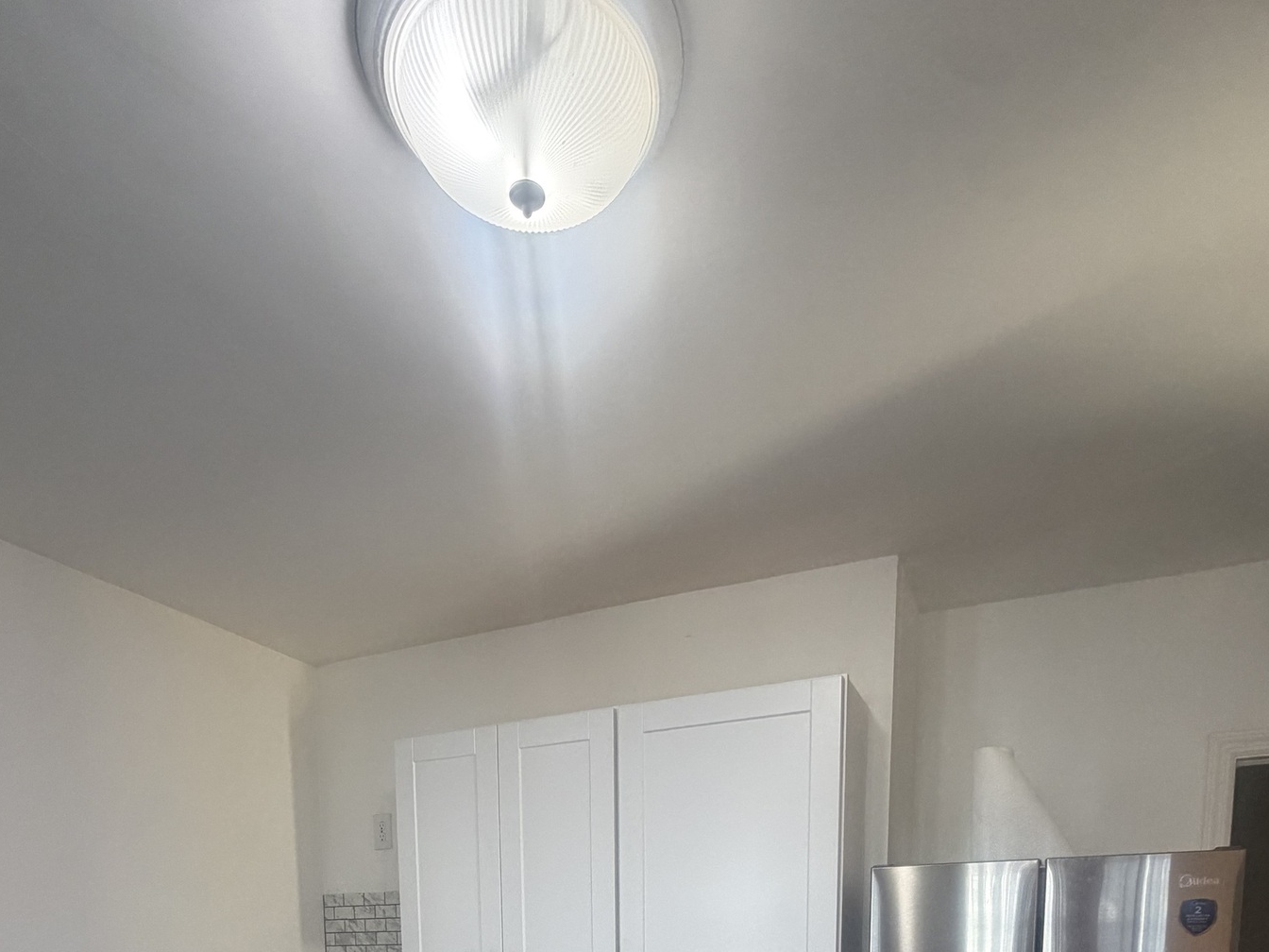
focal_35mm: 24
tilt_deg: -6.2
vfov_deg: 42.8
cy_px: 1073
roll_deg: +0.0
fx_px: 880
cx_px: 637
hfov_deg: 71.6
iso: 200
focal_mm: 2.22
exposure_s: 1/120
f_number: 2.2
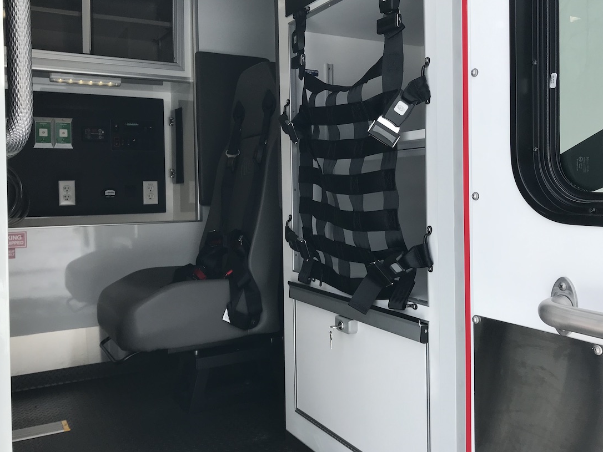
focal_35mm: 33
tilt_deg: -0.9
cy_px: 197
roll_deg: +0.9
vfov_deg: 42.9
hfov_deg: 55.3
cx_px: 314
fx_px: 575
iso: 20
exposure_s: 1/1018
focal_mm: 3.99
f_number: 1.8
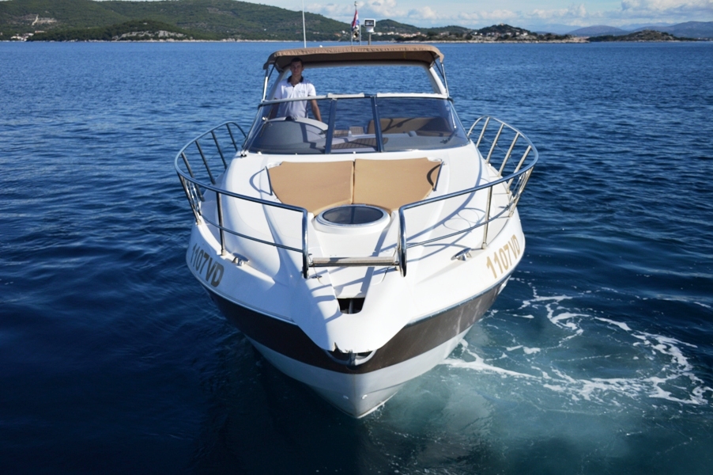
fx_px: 772
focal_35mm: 39
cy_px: 238
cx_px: 356
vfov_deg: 34.2
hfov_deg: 49.6
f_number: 3.8
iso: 140
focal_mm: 26
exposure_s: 1/3200
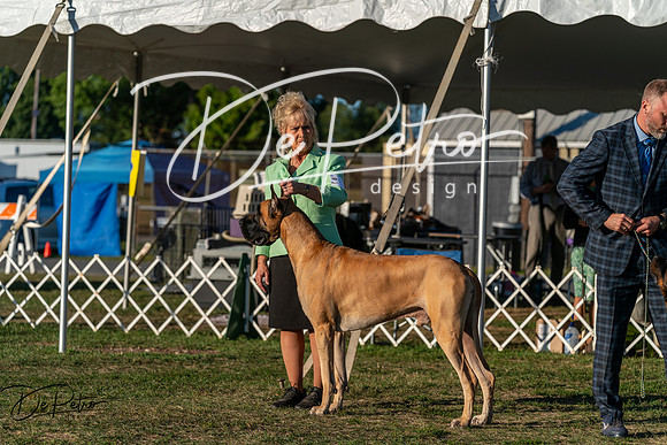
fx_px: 2353
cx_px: 334
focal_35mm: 127
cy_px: 222
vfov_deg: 10.8
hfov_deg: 16.1
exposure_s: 1/1250
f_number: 4.5
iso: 100
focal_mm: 127
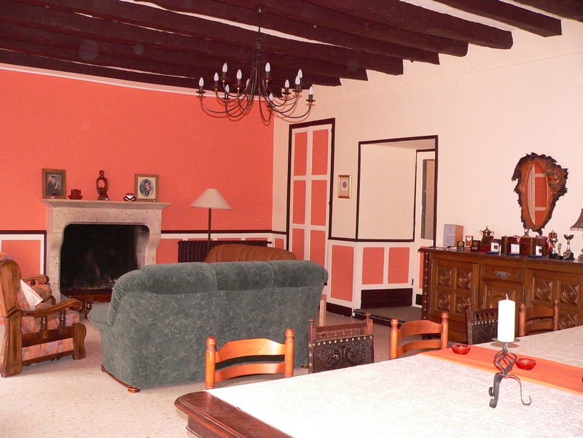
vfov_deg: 39.7
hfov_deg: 51.4
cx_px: 292
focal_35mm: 36
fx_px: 606
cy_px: 219
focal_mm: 6
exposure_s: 1/125
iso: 400
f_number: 2.8
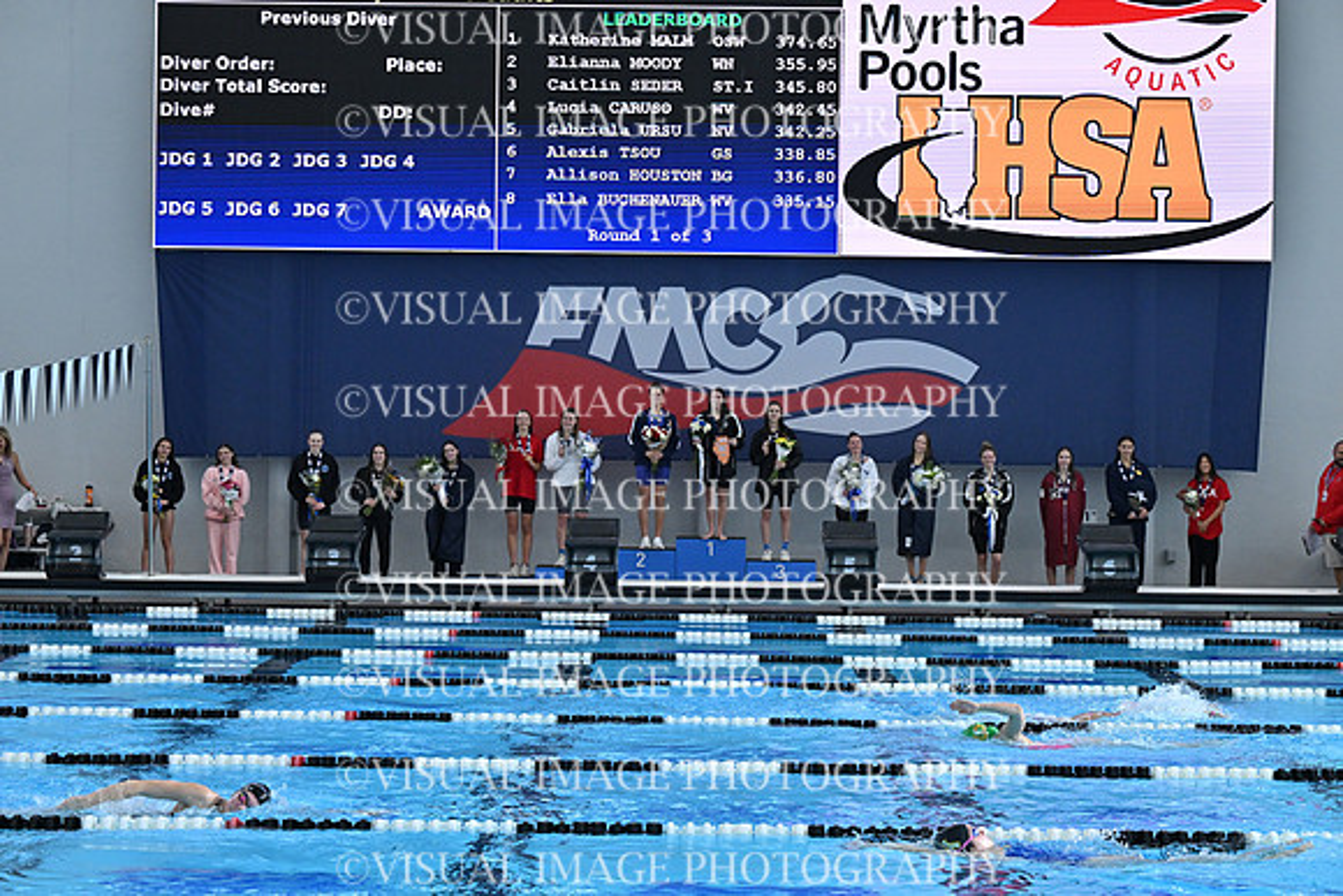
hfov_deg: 26.3
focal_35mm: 77
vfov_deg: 17.7
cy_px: 448
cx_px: 672
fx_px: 2873
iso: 2500
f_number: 5
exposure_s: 1/1250
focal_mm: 77
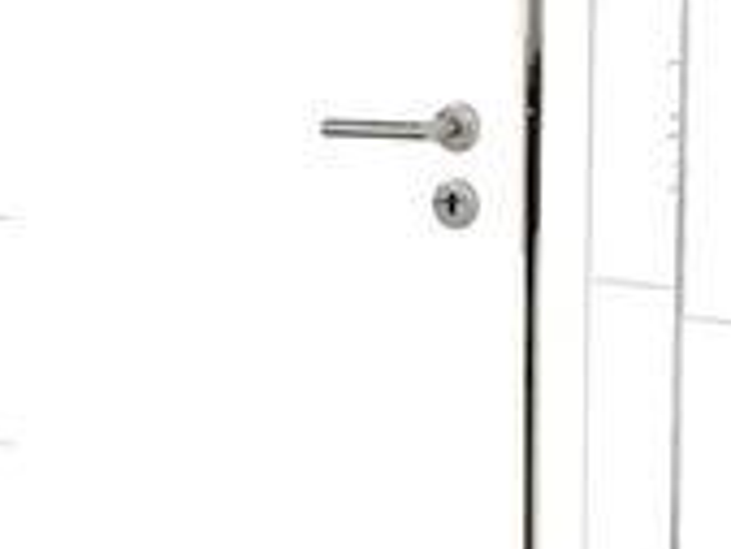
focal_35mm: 109
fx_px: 2303
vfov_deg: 13.6
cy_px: 220
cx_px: -112
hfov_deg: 17.3
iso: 160
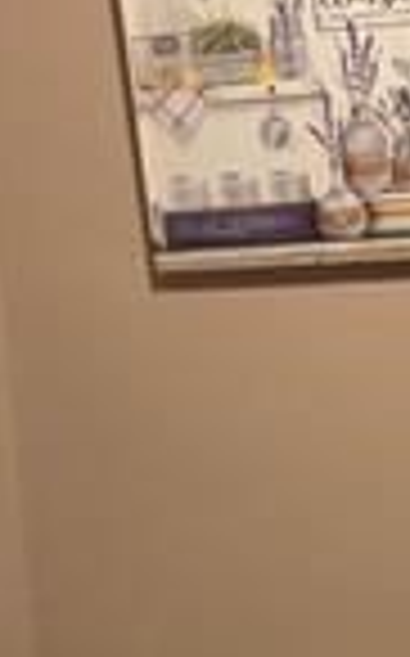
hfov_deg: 8.9
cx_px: 563
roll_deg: +0.9
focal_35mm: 145
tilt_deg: -16.1
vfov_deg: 14.3
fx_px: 2597
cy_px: 626
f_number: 1.6
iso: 640
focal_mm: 5.96
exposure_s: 1/30
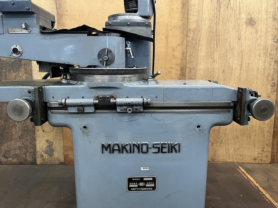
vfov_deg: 53.1
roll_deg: +0.3
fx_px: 209
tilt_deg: -11.6
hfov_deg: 67.3
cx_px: 139
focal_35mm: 26
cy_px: 104
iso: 320
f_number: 1.6
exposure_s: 1/60
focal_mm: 5.1
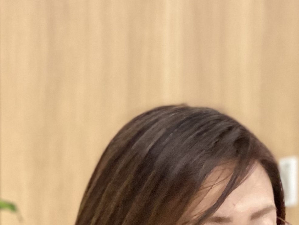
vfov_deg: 6.9
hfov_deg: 9.2
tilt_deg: -9.8
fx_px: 1848
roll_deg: -1.4
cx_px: 248
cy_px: 242
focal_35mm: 214
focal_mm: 6
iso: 250
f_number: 2
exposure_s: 1/100
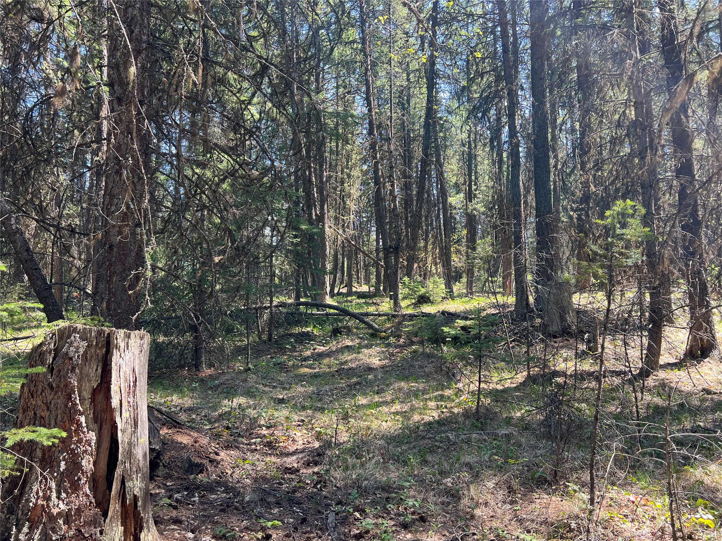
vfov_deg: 53.1
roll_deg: +0.5
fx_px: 542
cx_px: 361
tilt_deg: +3.1
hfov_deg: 67.3
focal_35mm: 26
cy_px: 270
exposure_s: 1/200
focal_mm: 5.7
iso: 40
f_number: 1.5
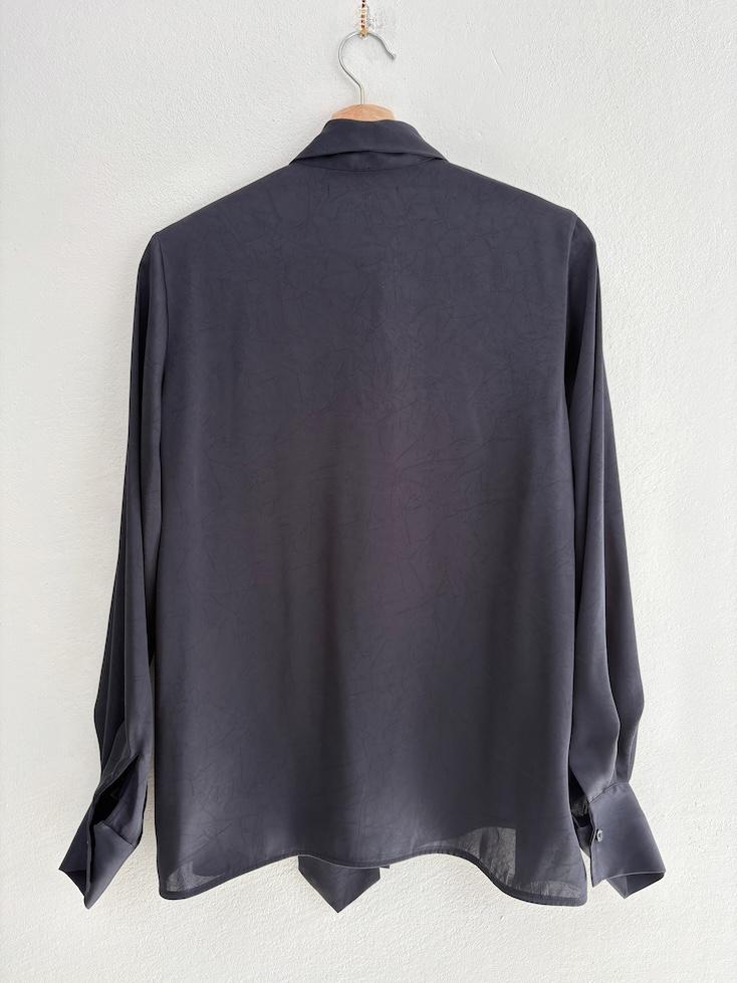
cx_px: 368
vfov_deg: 67.3
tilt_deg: -3.3
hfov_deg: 53.1
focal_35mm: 26
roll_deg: +0.6
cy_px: 492
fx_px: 738
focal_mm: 5.96
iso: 40
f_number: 1.6
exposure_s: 1/122
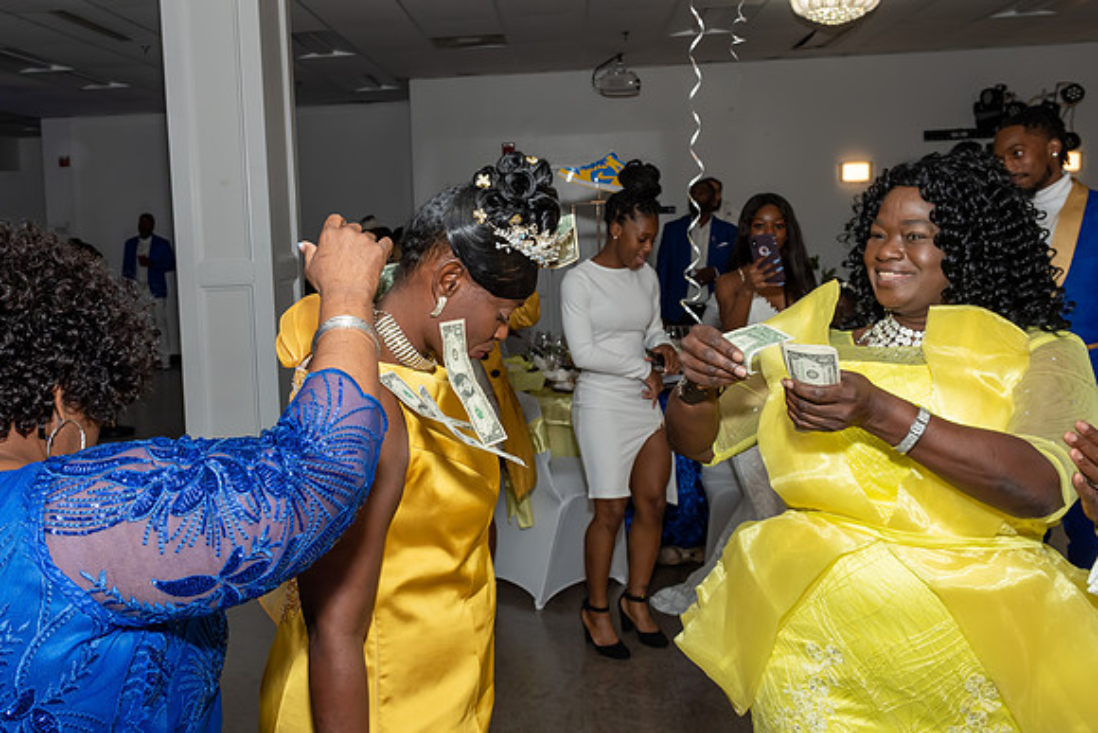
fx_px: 1090
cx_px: 451
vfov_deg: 37.0
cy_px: 297
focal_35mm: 36
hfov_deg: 53.2
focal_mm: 20
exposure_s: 1/250
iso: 500
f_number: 6.3
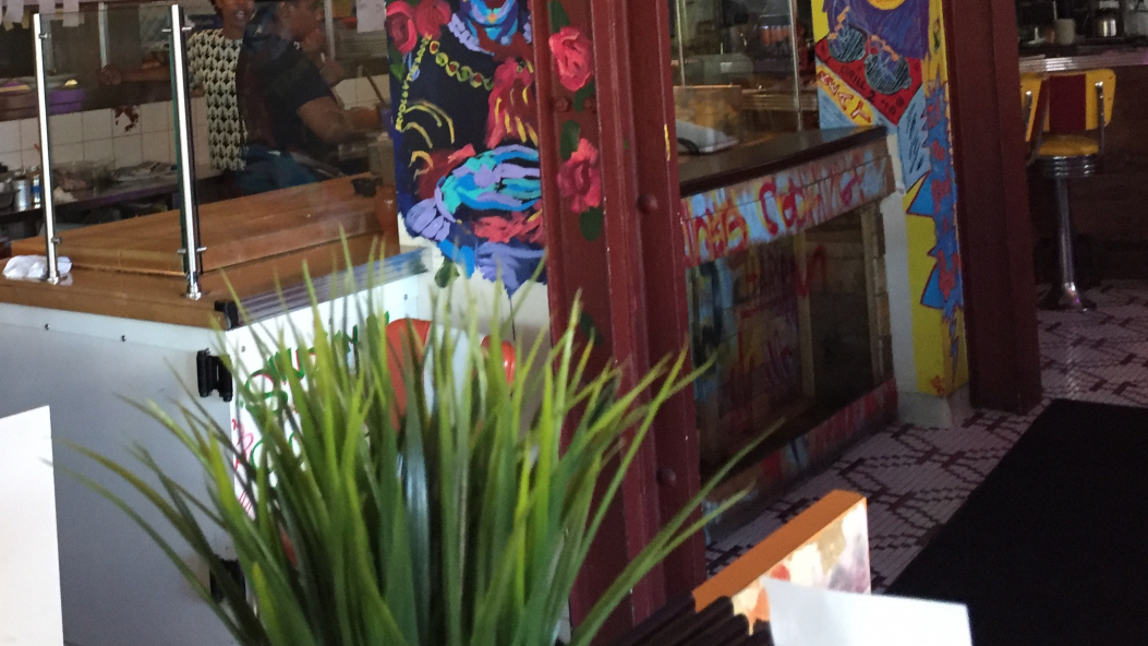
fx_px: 1461
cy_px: 8
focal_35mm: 48
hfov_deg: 41.6
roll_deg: +3.7
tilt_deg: +1.3
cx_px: 288
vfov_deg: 23.9
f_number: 2.2
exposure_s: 1/30
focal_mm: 4.15
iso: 200
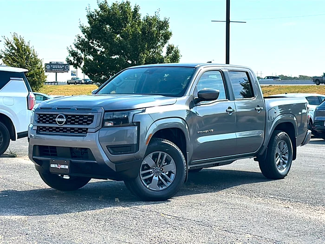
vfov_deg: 23.7
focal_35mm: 62
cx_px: 162
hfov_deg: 31.2
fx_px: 582
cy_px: 122
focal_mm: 6.86
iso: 64
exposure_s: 1/2985
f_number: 1.78
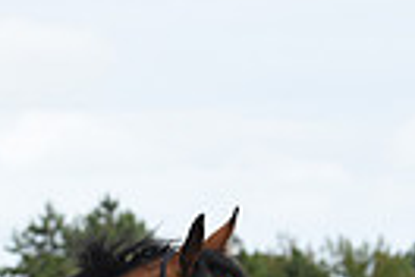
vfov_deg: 3.0
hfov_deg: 4.5
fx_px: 5302
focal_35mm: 460
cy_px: 546
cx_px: -129
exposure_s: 1/1250
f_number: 5.6
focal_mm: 105
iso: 400
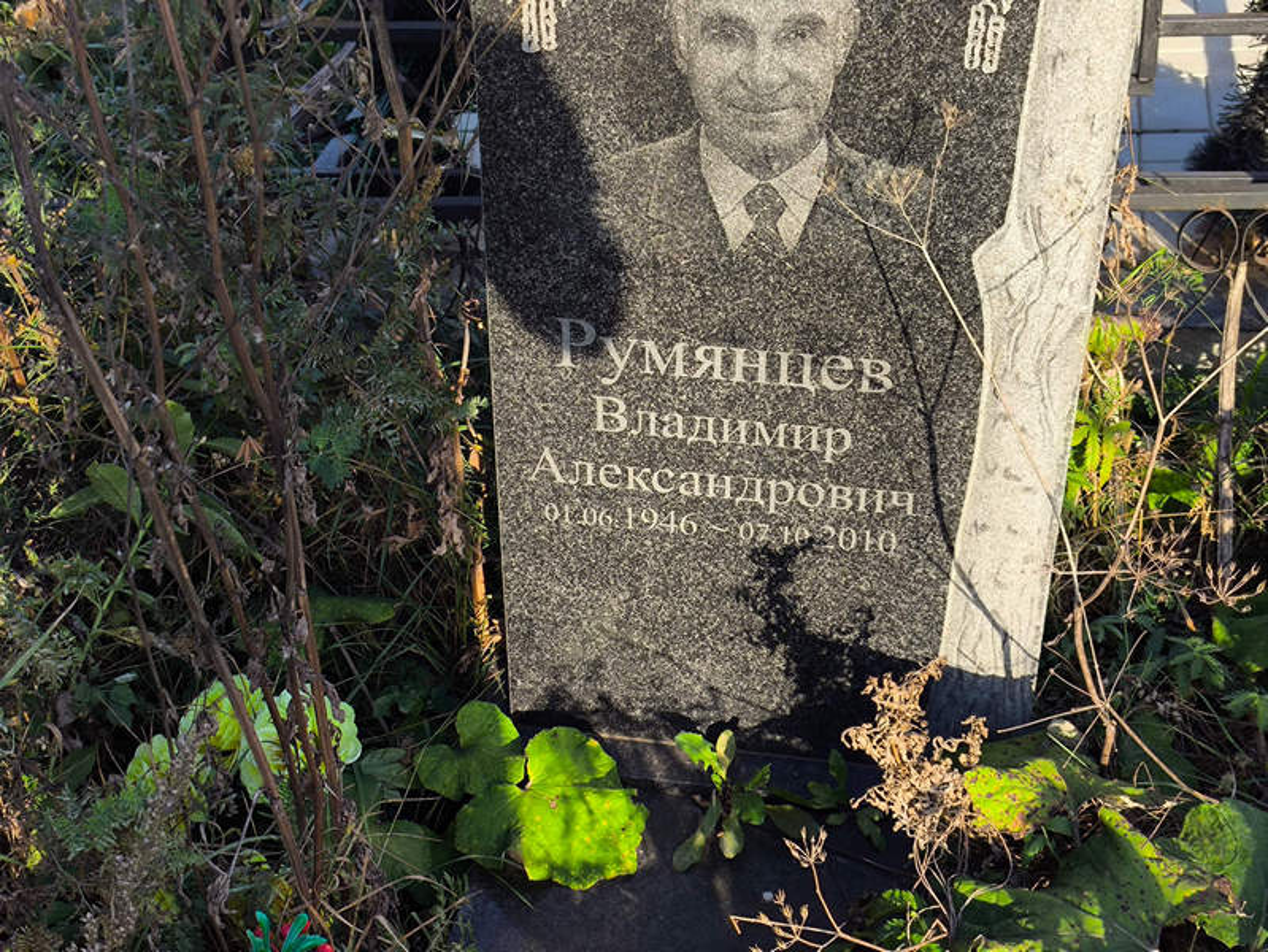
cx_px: 634
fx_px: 1832
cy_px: 476
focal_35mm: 50
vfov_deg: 29.1
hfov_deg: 38.2
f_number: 1.7
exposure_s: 1/499
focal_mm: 4.71
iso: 50
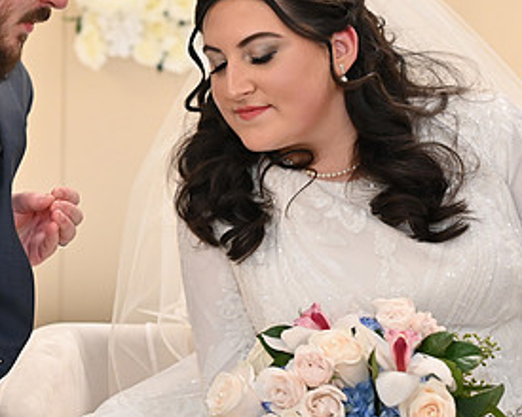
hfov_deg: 19.1
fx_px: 1529
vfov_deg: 15.5
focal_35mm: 99
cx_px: 89
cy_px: 104
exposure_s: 1/100
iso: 3200
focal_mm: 50
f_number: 4
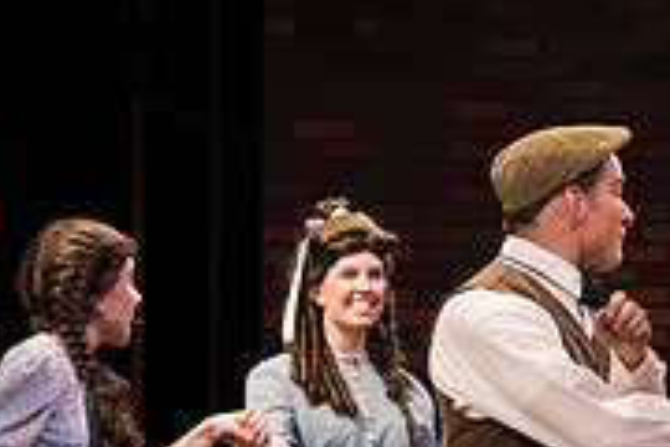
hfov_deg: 9.0
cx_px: 808
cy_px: 475
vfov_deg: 6.1
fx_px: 4206
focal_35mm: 226
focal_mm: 70
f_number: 3.5
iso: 3200
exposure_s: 1/400
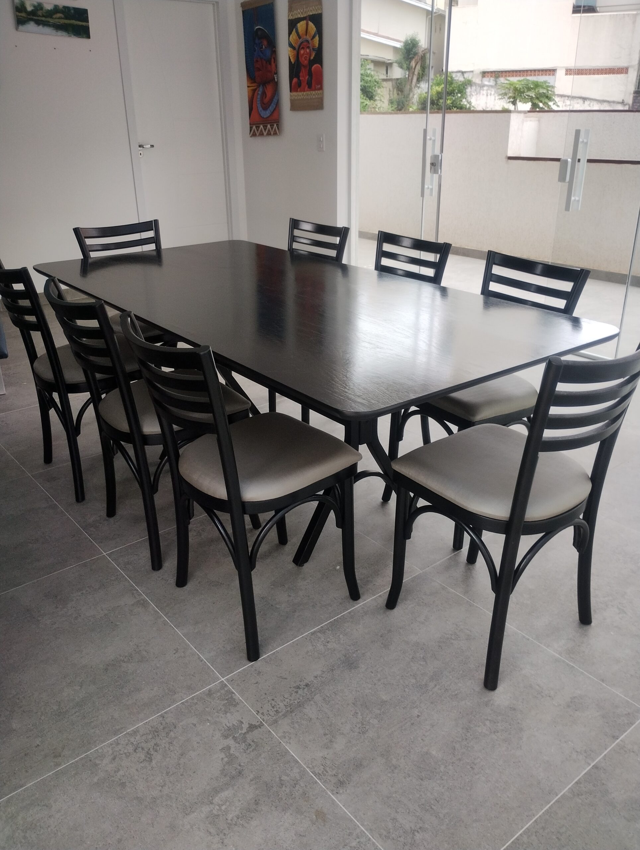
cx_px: 320
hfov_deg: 49.9
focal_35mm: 28
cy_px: 425
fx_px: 688
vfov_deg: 63.4
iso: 156
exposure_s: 1/120
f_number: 1.8
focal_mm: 4.27
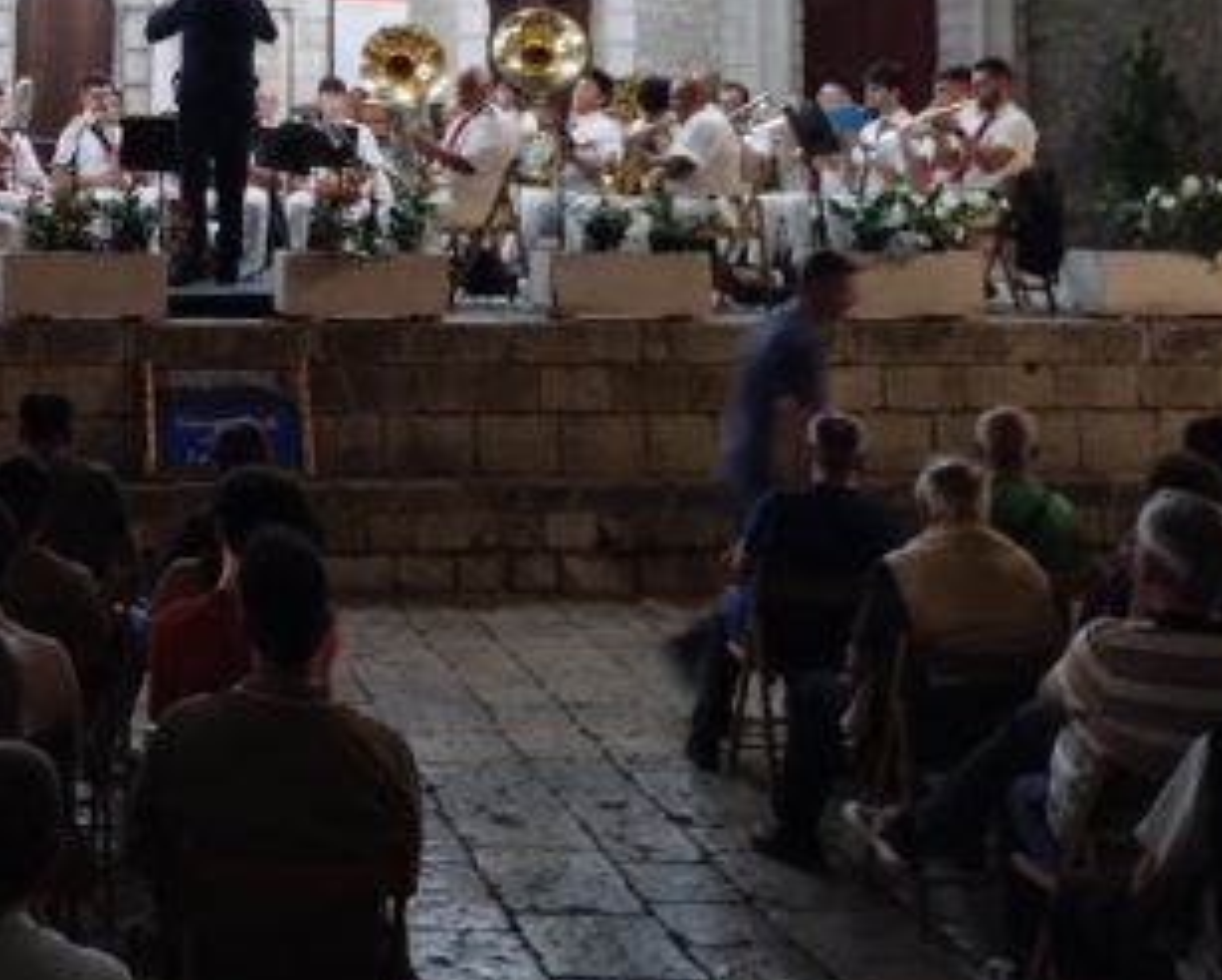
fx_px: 2244
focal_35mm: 62
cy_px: -20
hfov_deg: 28.4
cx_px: -24
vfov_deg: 23.5
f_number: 1.8
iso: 1375
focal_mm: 4.27
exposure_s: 1/24
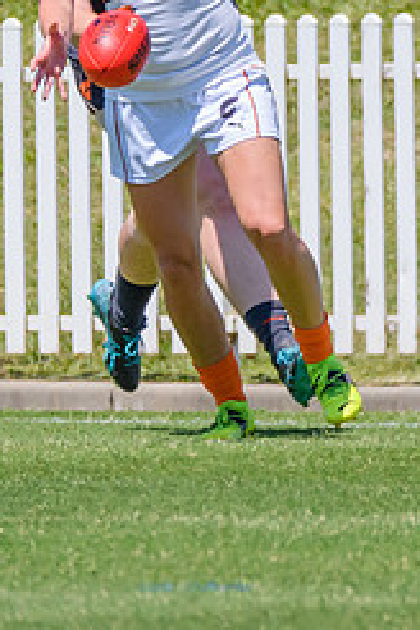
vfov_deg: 1.0
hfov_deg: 0.6
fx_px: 37797
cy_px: 175
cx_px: 154
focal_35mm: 2160
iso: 800
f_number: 10
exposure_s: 1/2000
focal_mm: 460
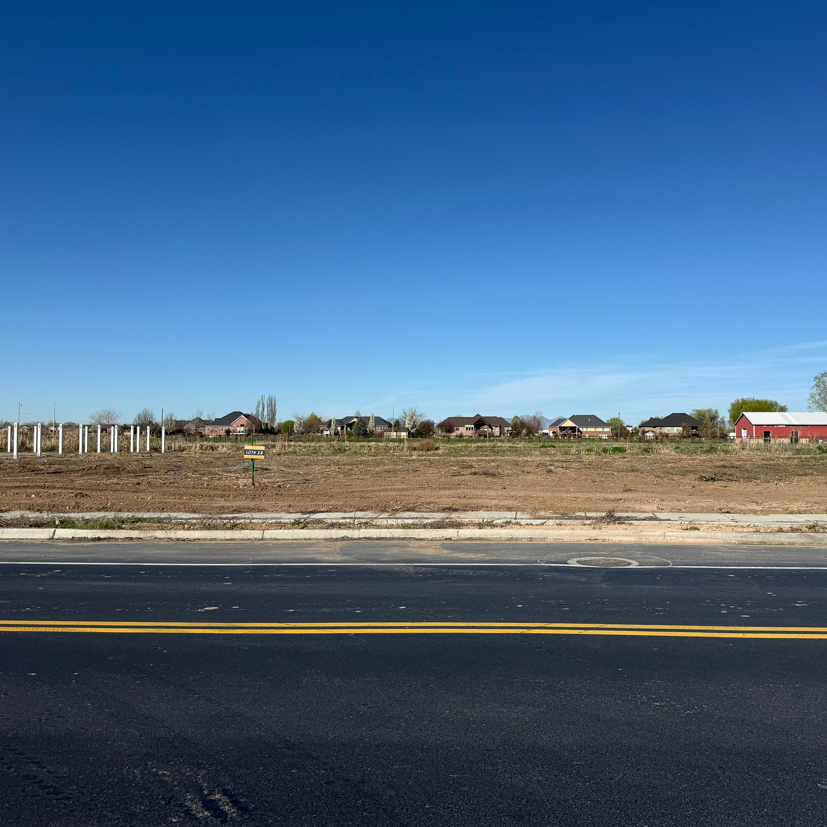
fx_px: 784
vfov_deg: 55.6
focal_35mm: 29
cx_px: 507
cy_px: 414
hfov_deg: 55.1
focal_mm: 6.76
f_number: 1.78
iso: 80
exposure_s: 1/8130
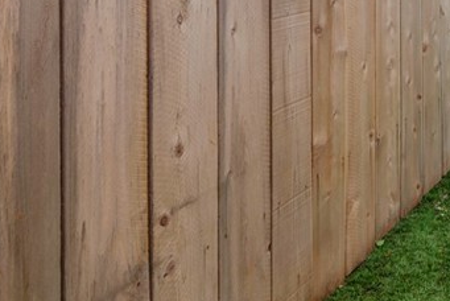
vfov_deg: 24.8
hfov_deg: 35.7
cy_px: -27
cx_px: 434
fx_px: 638
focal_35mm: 51
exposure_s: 1/25
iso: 200
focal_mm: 17
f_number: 8
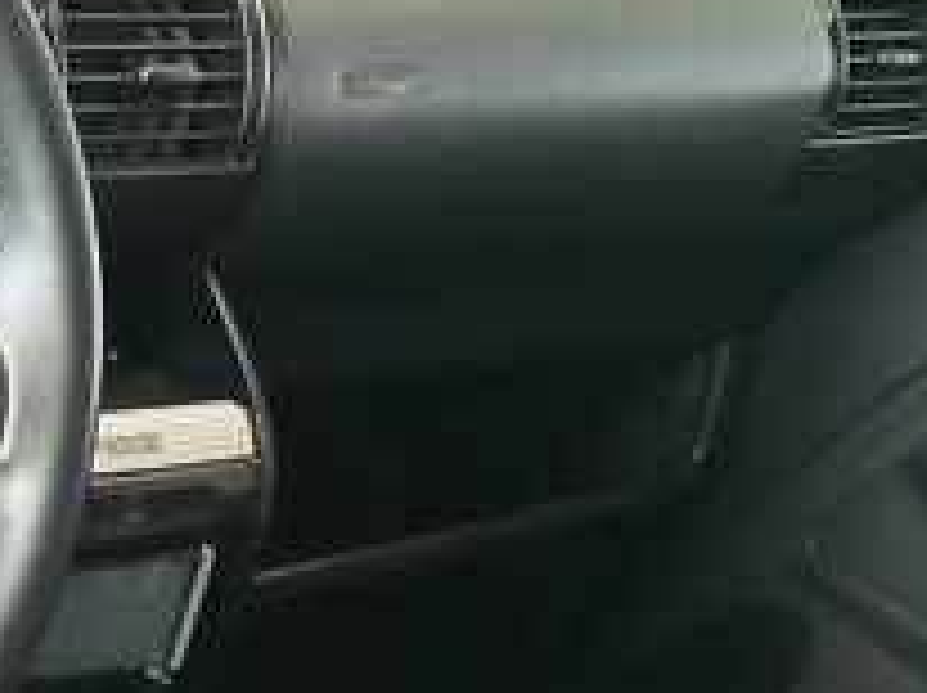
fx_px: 2702
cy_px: 774
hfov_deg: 17.5
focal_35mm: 101
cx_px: -459
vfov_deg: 14.3
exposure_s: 1/24
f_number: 1.8
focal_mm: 3.98
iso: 250
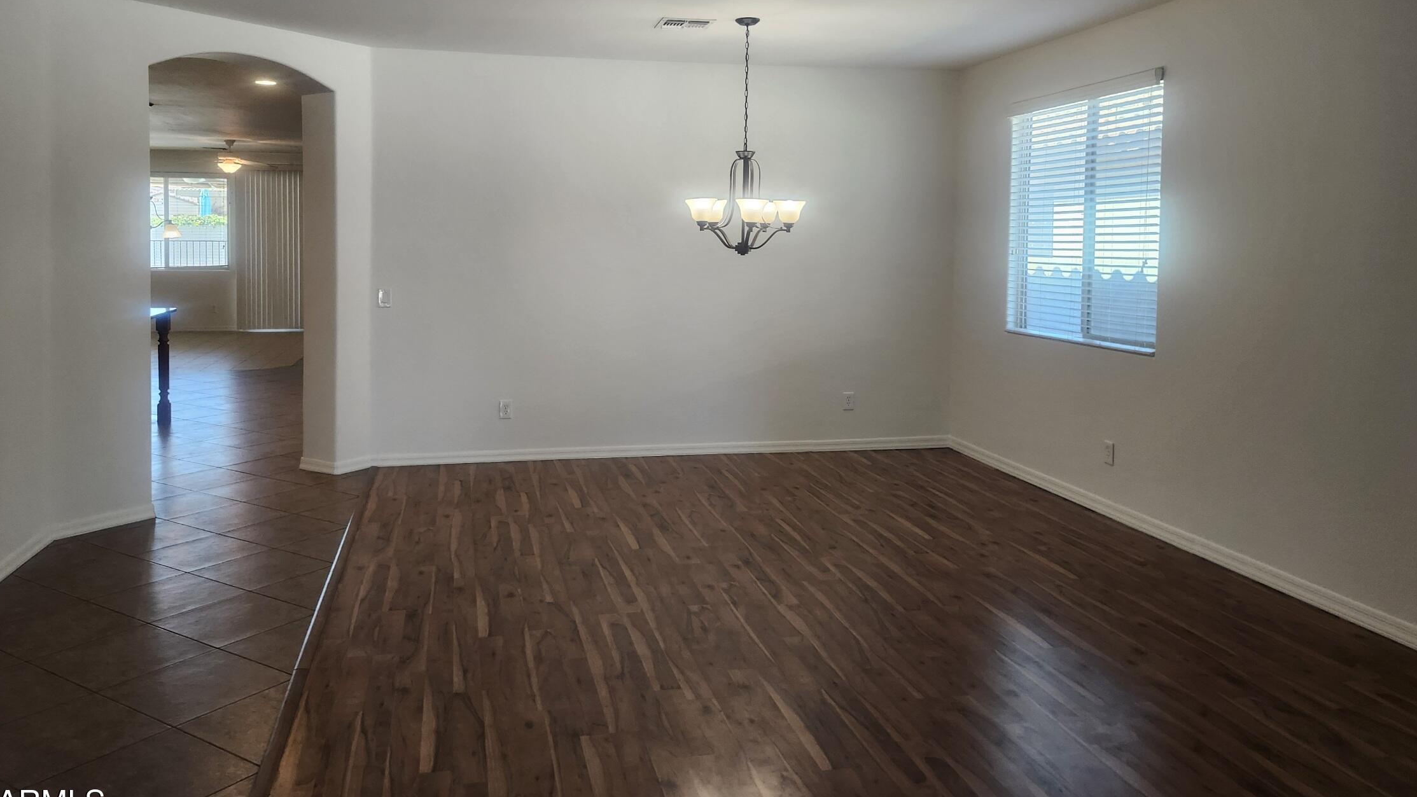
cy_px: 281
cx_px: 677
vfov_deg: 42.5
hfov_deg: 69.8
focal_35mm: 27
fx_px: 1015
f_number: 1.8
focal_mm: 5.54
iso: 160
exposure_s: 1/120
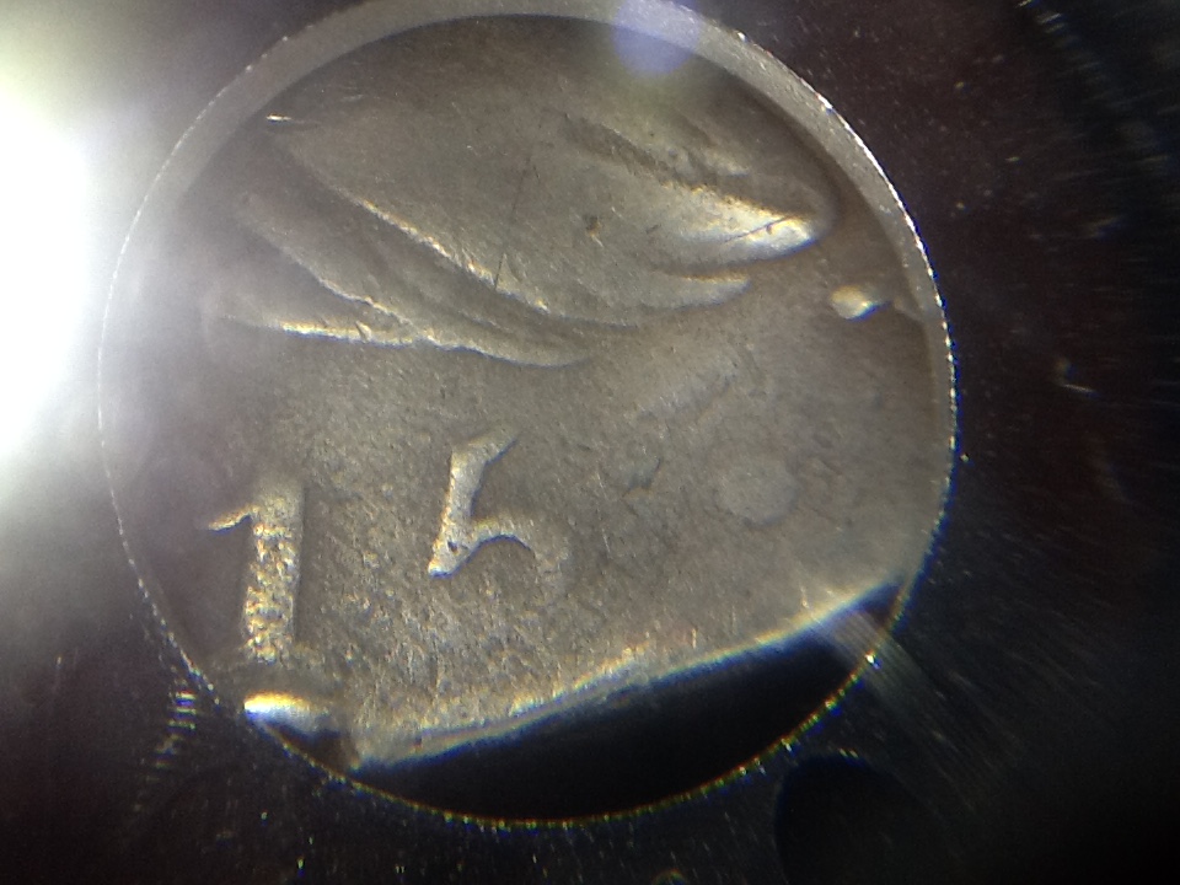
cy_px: 442
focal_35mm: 44
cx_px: 590
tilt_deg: -87.0
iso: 64
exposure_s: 1/120
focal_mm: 2.03
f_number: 2.4
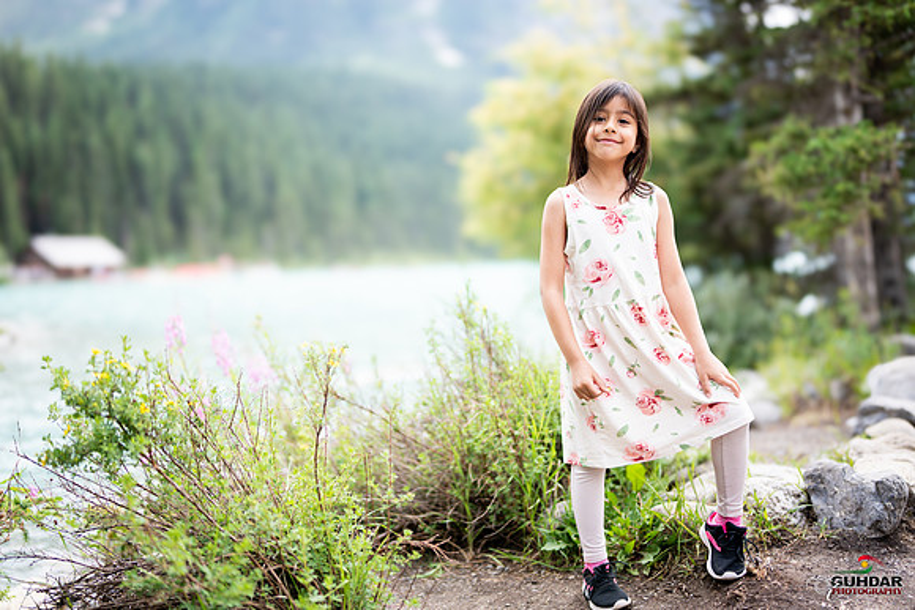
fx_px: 890
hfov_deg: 54.4
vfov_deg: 37.9
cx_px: 458
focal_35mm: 35
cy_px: 305
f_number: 1.2
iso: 200
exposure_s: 1/3200
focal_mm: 35
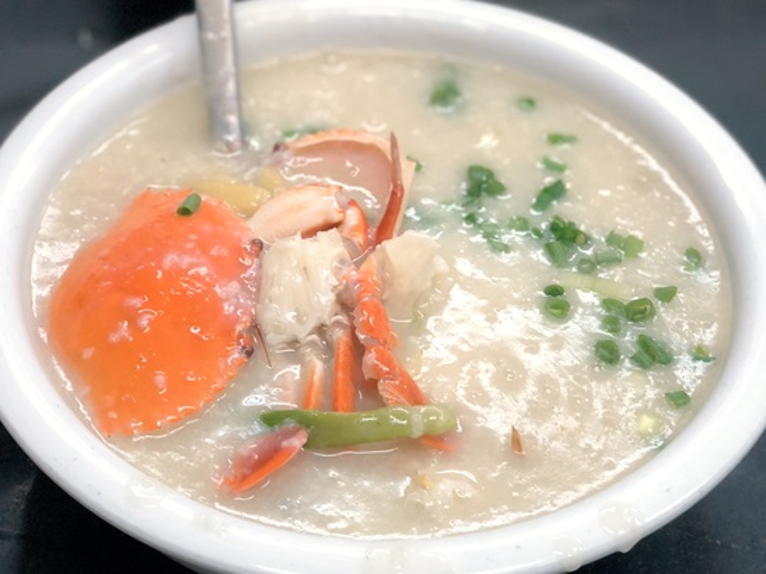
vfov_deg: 20.2
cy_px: 302
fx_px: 1615
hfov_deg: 26.7
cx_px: 382
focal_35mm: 73
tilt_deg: -47.4
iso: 160
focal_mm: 6.6
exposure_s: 1/50
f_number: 2.8
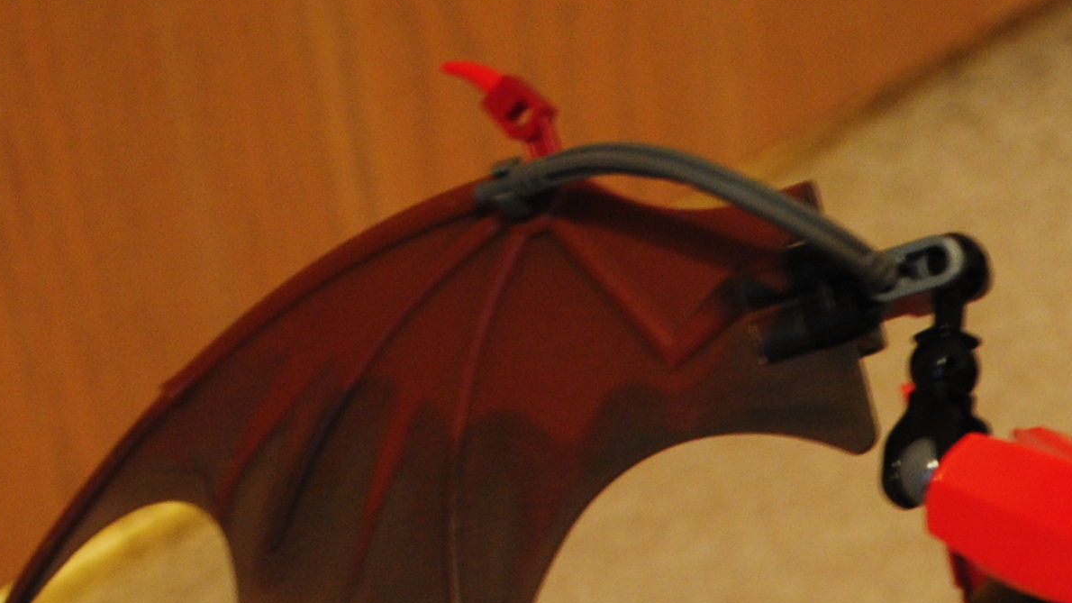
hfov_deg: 9.8
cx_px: 1362
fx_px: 6111
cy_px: 1061
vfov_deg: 5.6
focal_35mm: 215
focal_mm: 42
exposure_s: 1.3
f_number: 5.3
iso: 400
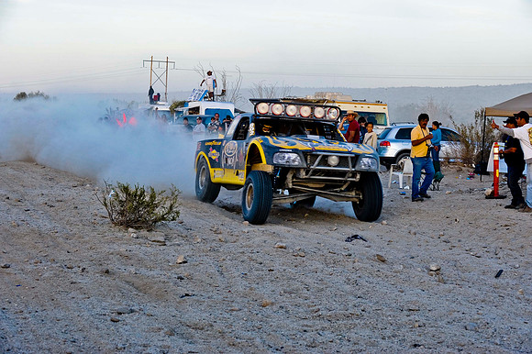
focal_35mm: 82
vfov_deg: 16.6
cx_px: 266
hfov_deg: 24.8
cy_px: 177
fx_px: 1211
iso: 1000
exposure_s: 1/500
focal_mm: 82
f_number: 7.1
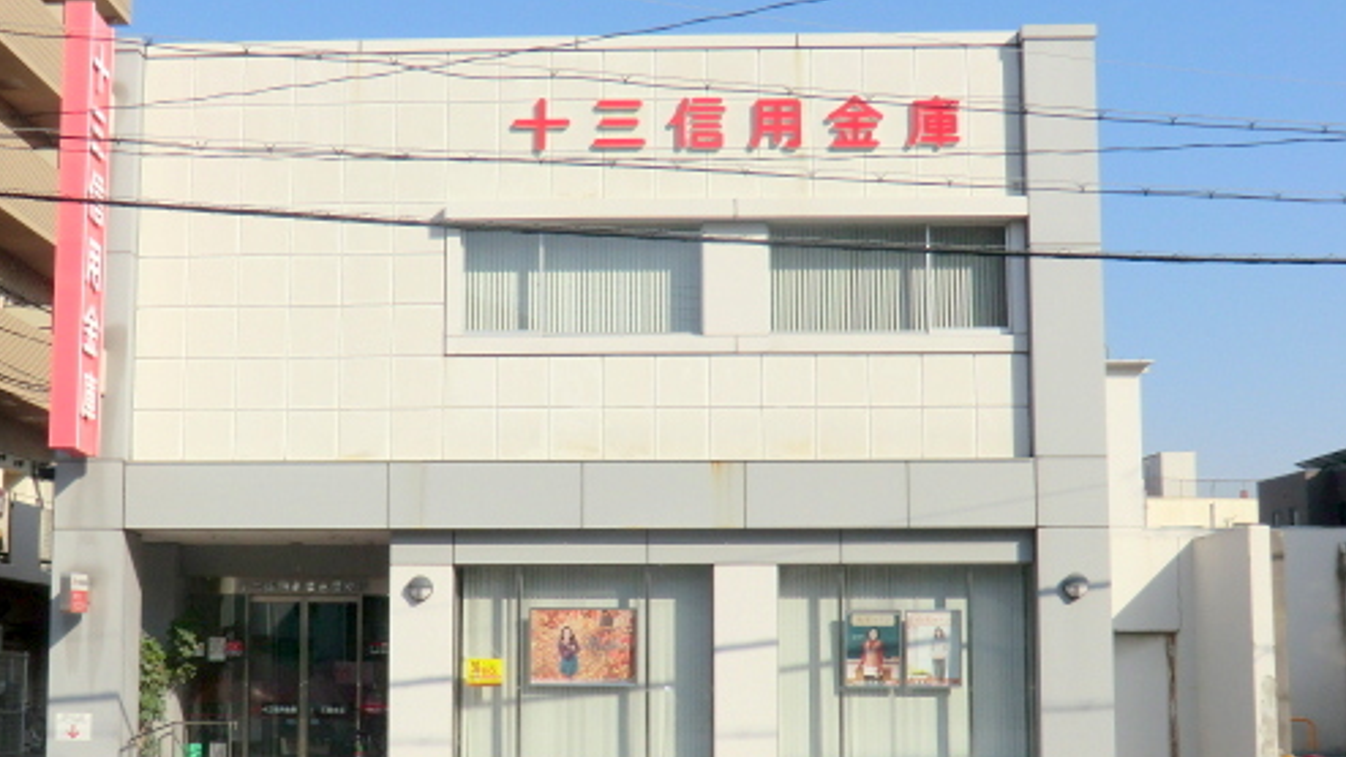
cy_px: 490
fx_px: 1713
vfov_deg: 24.8
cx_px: 578
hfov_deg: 42.8
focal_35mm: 48
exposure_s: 1/1000
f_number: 3.6
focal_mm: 6.1
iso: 64
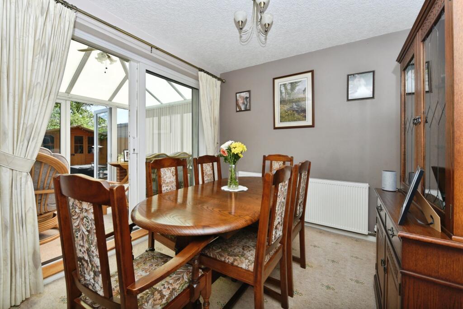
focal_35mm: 14
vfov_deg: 81.3
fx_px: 180
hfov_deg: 104.2
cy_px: 154
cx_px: 232
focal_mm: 14
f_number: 8
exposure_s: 1/250
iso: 250
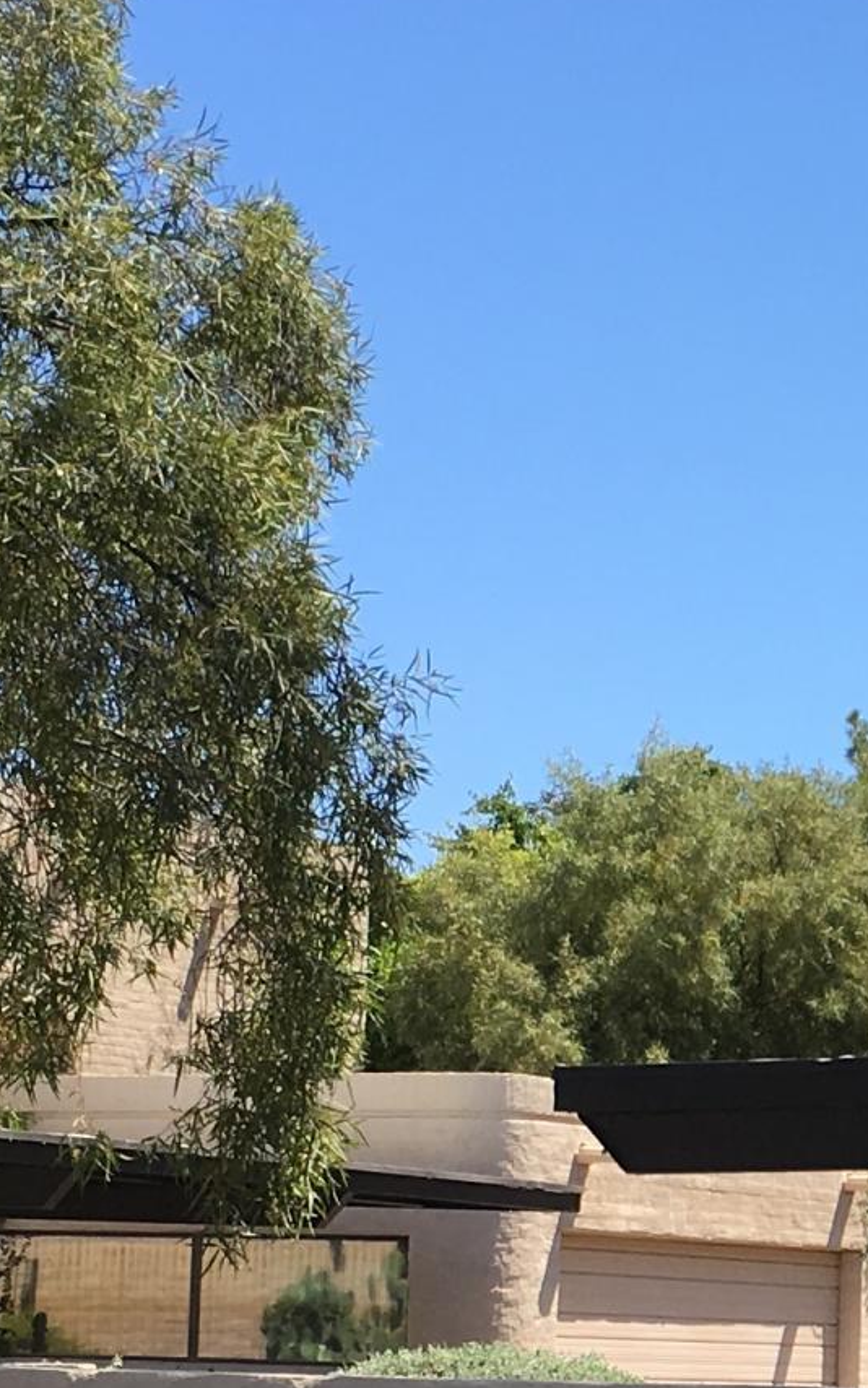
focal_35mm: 108
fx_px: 4086
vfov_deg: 19.0
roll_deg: -1.1
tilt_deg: +1.8
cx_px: 1235
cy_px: 1182
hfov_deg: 11.7
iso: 25
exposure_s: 1/1040
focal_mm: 4.15
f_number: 2.2
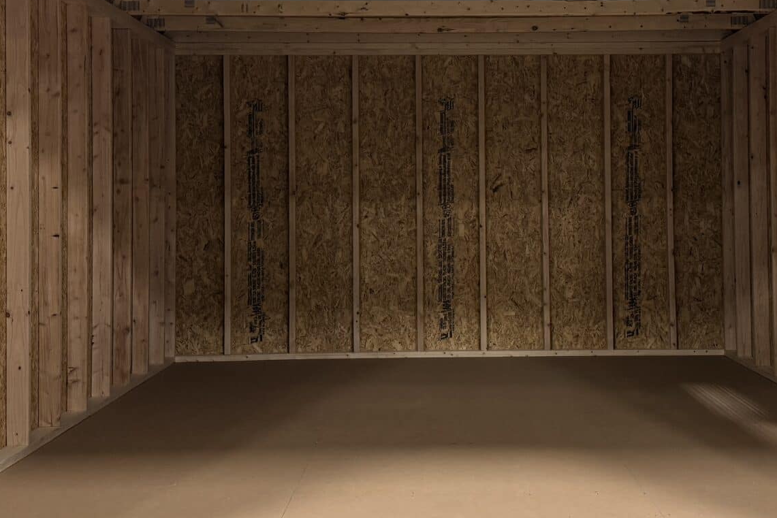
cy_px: 164
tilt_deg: +1.3
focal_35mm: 56
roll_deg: +0.3
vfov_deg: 24.1
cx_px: 464
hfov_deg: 35.5
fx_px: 1209
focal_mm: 6.76
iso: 200
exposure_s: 1/60
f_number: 1.78
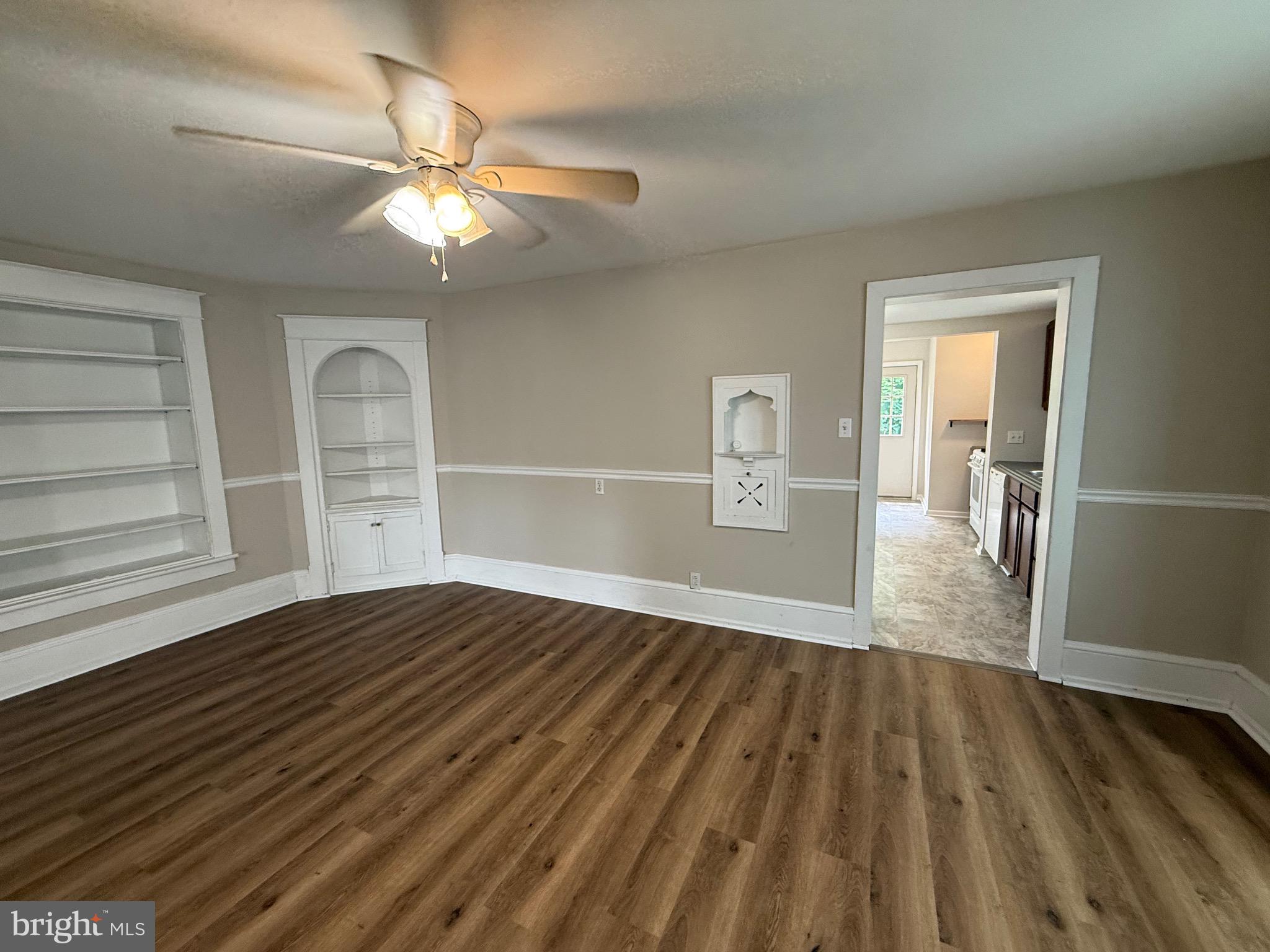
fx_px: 514
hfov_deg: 102.1
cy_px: 476
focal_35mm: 14
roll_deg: +1.0
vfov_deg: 85.7
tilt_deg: -6.9
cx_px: 635
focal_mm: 2.22
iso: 250
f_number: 2.2
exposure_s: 1/60
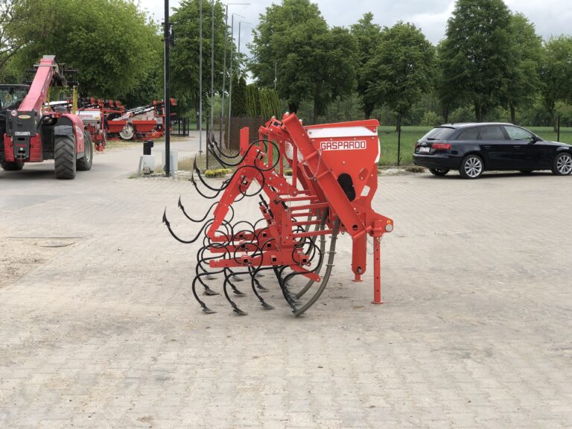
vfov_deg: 28.0
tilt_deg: -5.0
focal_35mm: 52
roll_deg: -0.6
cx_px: 286
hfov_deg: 36.8
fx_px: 859
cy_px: 214
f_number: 2.4
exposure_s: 1/458
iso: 16
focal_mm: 6
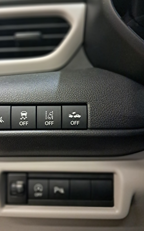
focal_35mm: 33
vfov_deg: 58.2
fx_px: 207
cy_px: 114
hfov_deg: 37.8
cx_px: 46
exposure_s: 1/33
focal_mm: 4
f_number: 1.8
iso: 500
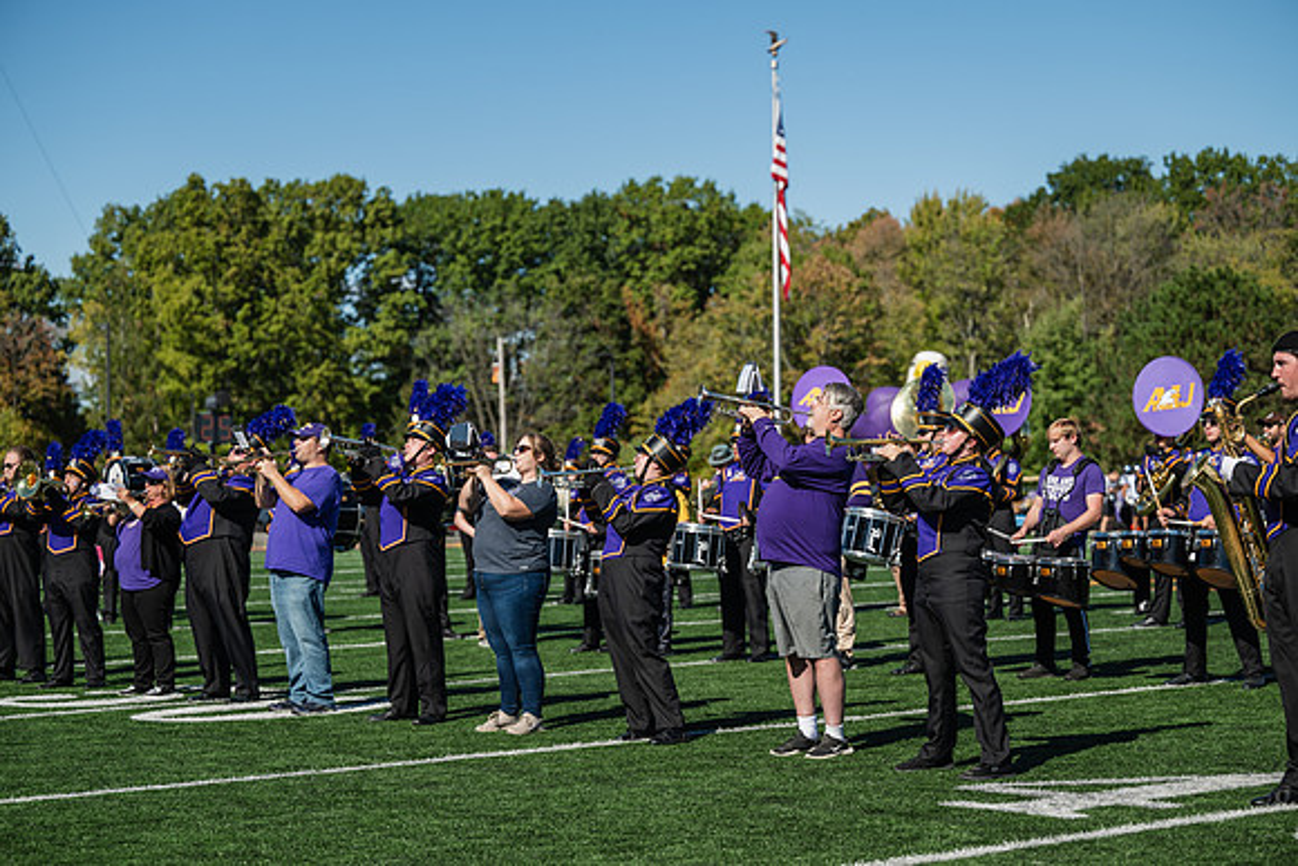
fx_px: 2849
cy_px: 433
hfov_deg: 25.7
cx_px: 649
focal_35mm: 79
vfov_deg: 17.3
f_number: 3.2
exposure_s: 1/1600
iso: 80
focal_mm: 79
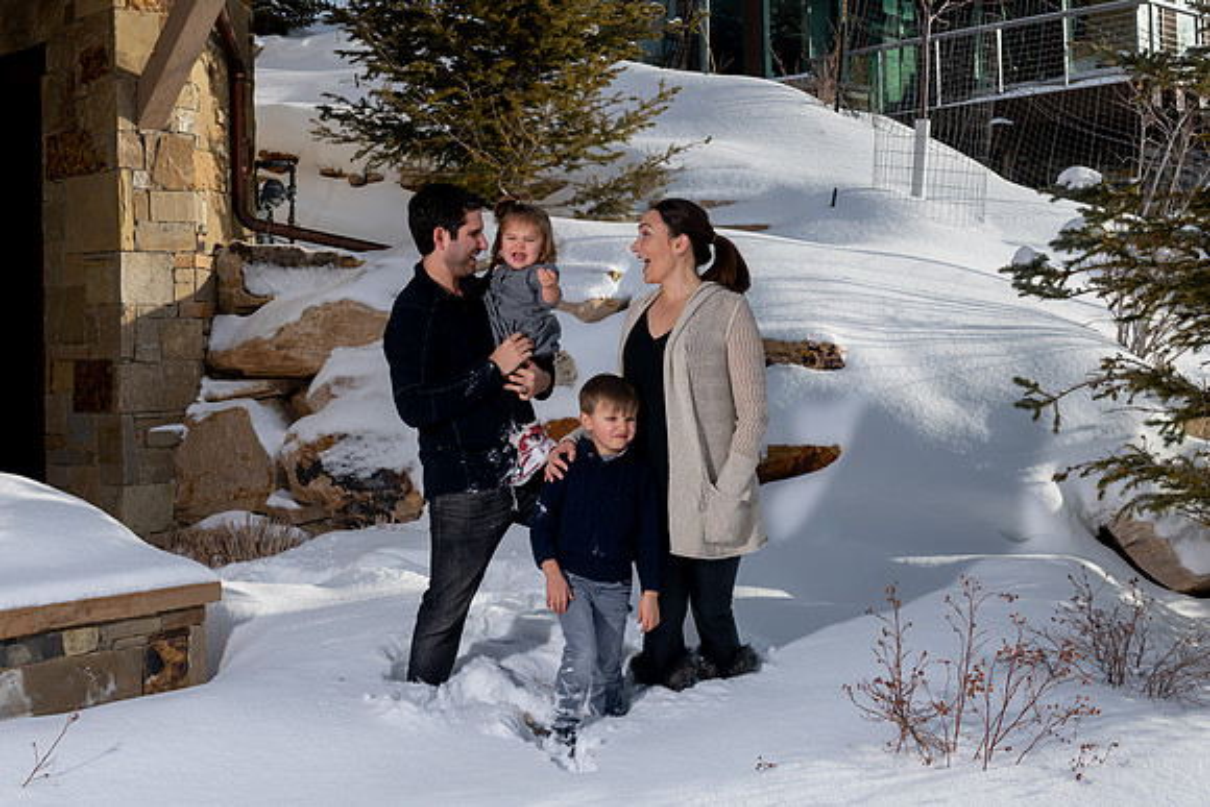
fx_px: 1557
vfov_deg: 28.9
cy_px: 282
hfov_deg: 42.5
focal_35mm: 46
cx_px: 605
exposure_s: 1/640
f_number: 6.3
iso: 160
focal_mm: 35
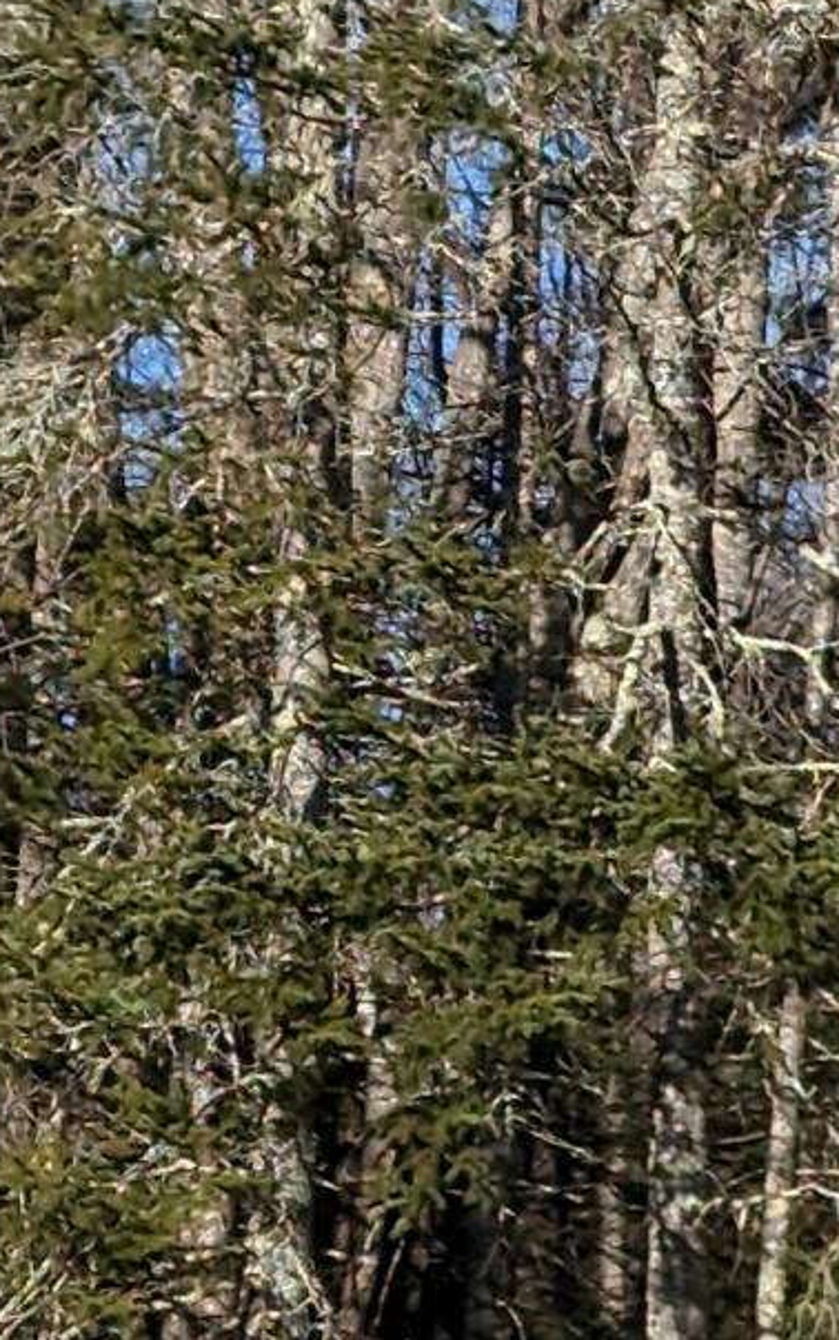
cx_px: 2985
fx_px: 9247
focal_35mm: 253
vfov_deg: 8.1
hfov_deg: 4.8
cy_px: 2037
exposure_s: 1/3623
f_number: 1.85
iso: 46
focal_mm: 6.81
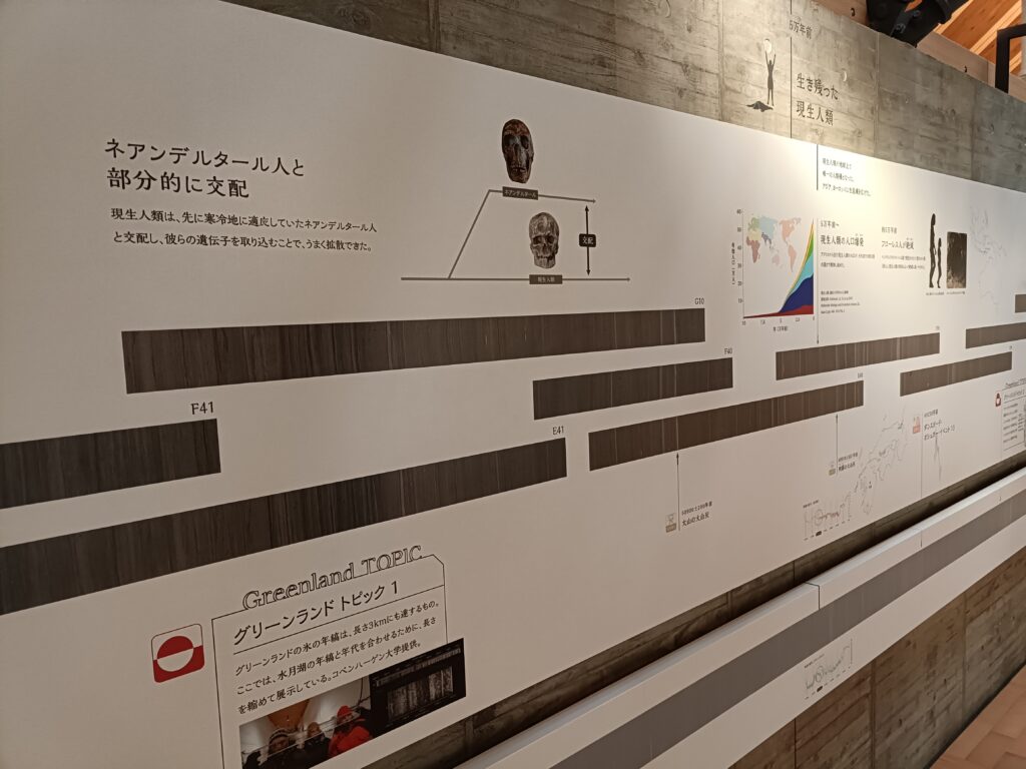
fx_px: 741
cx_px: 513
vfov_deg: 54.9
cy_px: 384
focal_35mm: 25
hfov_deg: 69.4
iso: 640
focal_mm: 4.7
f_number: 1.7
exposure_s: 1/50
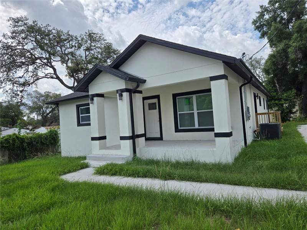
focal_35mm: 23
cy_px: 115
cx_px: 154
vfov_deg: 58.9
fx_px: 204
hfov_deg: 73.9
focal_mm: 5.4
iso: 25
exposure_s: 1/1983
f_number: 1.8
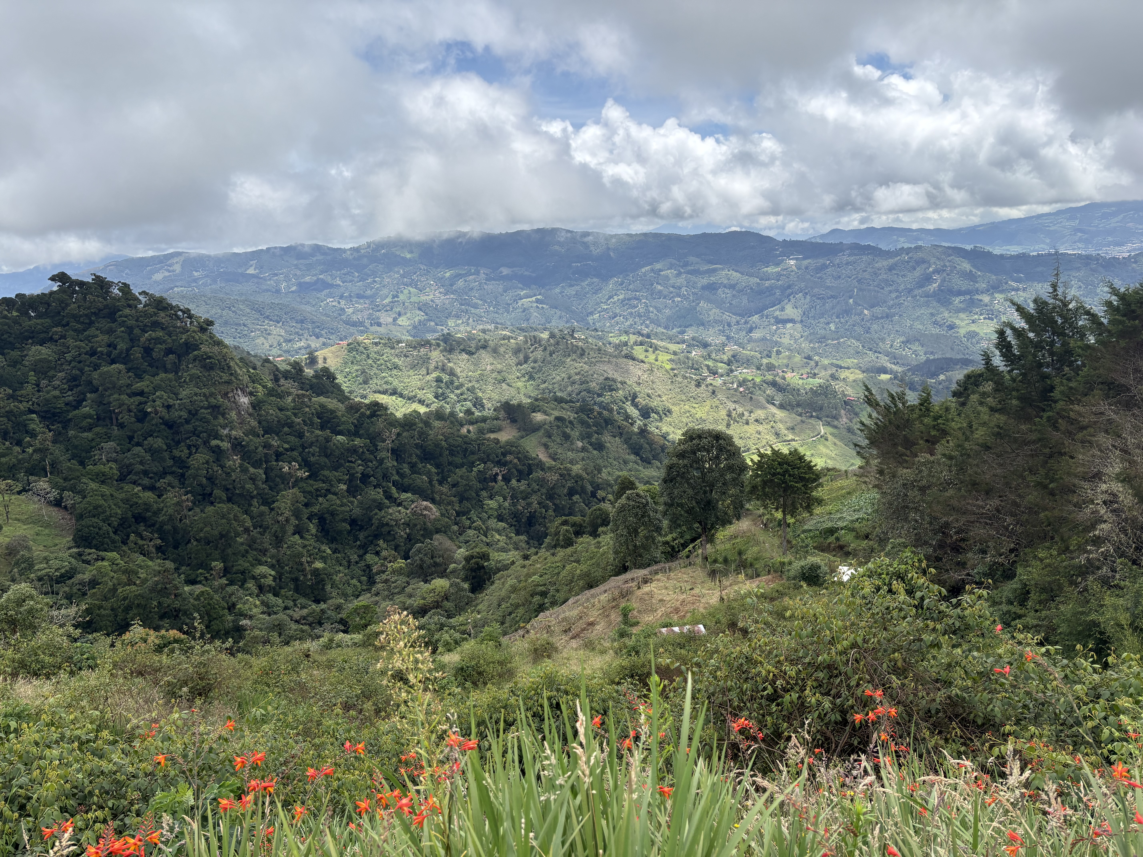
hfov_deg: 67.3
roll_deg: +4.9
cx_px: 572
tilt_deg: -11.4
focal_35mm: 26
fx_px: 859
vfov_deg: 53.1
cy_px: 428
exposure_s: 1/2985
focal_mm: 5.96
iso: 50
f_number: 1.6
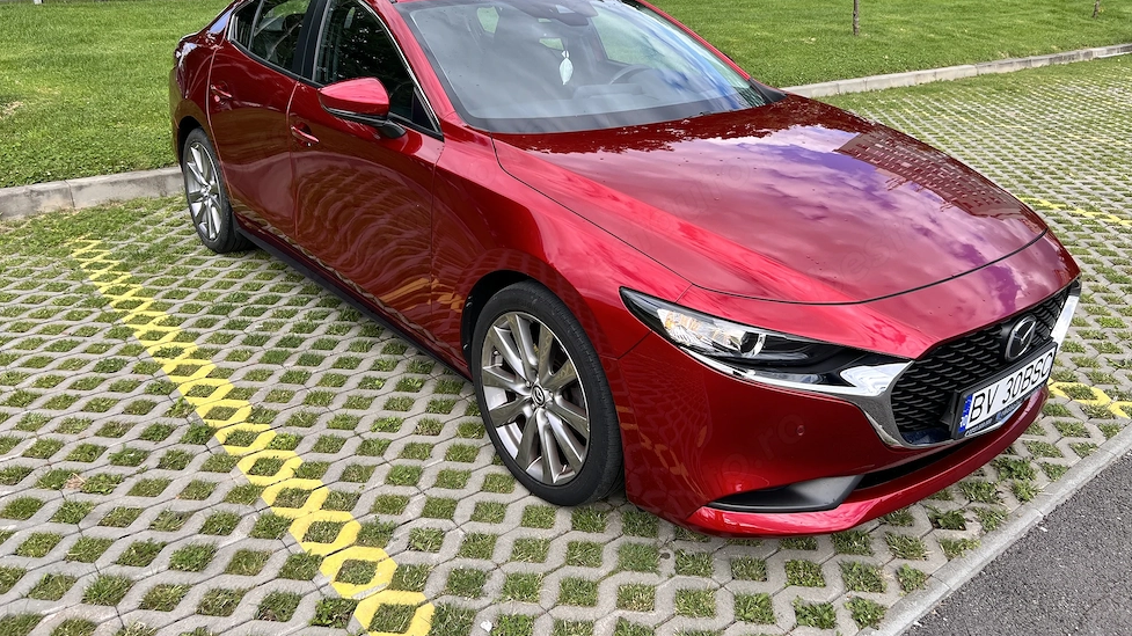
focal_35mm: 29
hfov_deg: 66.1
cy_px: 233
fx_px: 870
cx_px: 578
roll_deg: +0.5
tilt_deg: -17.7
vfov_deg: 39.8
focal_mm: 5.7
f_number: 1.5
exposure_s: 1/1159
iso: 50
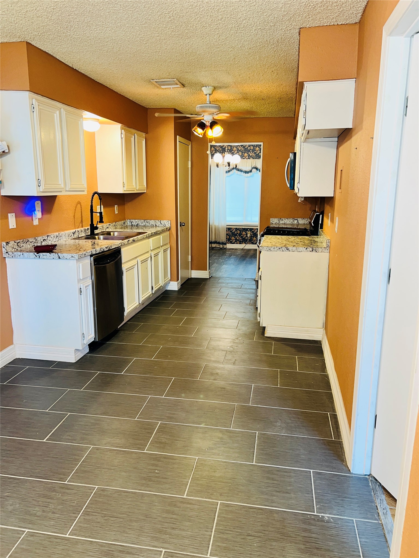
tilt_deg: -12.2
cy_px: 279
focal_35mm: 26
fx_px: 420
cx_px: 210
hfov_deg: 53.1
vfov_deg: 67.3
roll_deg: -0.4
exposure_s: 1/22
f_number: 1.5
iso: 32
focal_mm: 5.7
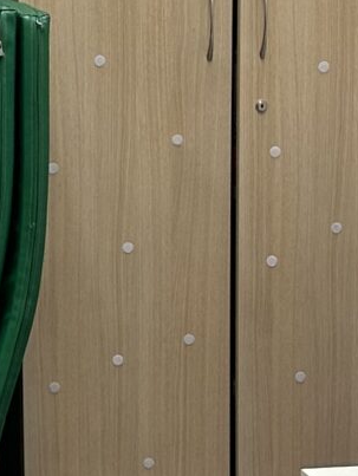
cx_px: -221
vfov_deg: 12.0
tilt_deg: -10.2
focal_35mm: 165
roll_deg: +1.9
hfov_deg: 8.7
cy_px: 262
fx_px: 2272
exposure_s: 1/121
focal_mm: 5.7
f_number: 1.5
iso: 50
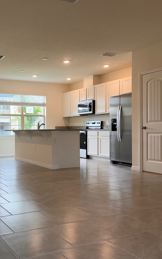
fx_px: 261
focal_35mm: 37
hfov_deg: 33.3
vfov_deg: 52.7
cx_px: 28
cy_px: 136
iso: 100
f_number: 1.78
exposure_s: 1/120
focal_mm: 6.86
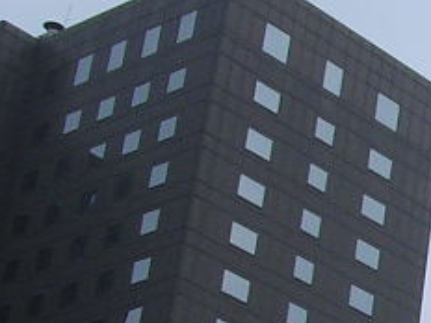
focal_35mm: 168
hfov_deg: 10.9
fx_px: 2092
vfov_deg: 8.8
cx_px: 812
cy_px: 325
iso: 100
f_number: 5.6
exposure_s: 1/585
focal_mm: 5.8
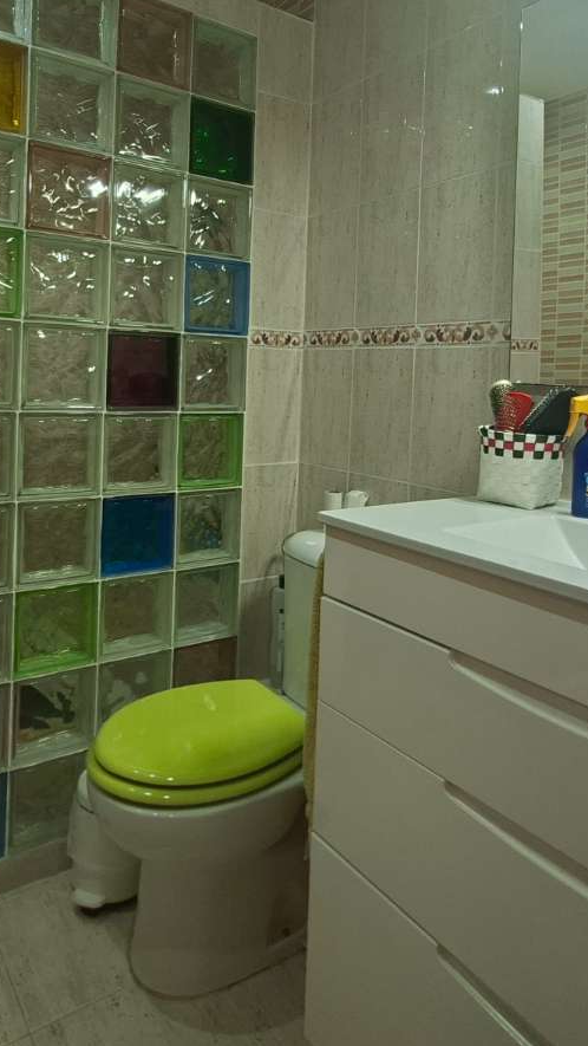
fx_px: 665
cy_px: 391
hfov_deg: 47.5
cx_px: 244
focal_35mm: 24
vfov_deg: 75.0
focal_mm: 1.74
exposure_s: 1/50
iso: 40
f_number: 2.2
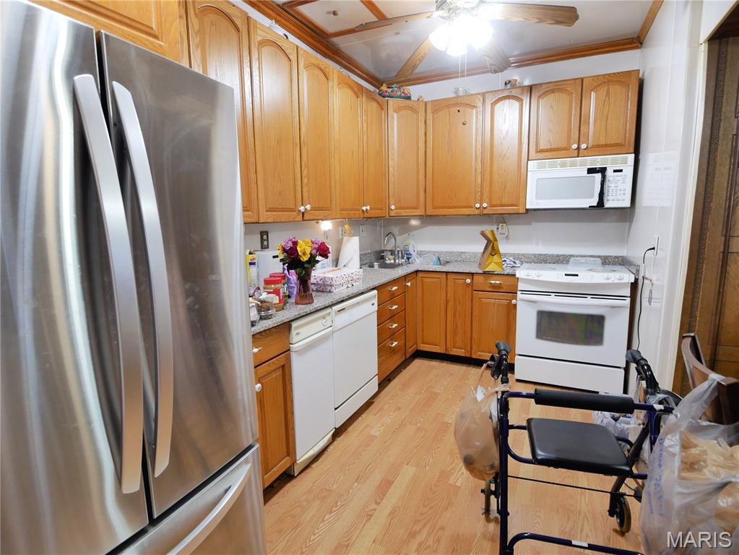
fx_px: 384
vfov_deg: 71.6
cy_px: 278
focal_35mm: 18
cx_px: 370
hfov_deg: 87.7
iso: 800
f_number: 4
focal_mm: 9
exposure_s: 1/8
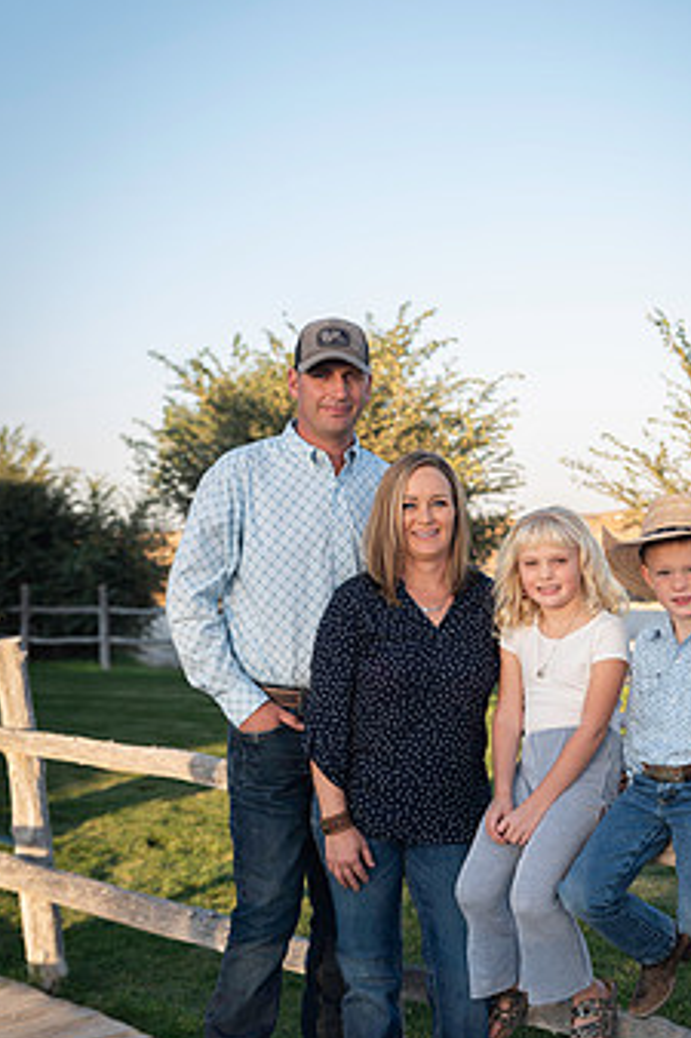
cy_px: 617
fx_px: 1614
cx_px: 436
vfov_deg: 35.5
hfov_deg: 24.1
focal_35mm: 56
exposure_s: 1/160
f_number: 3.2
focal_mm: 42
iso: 100
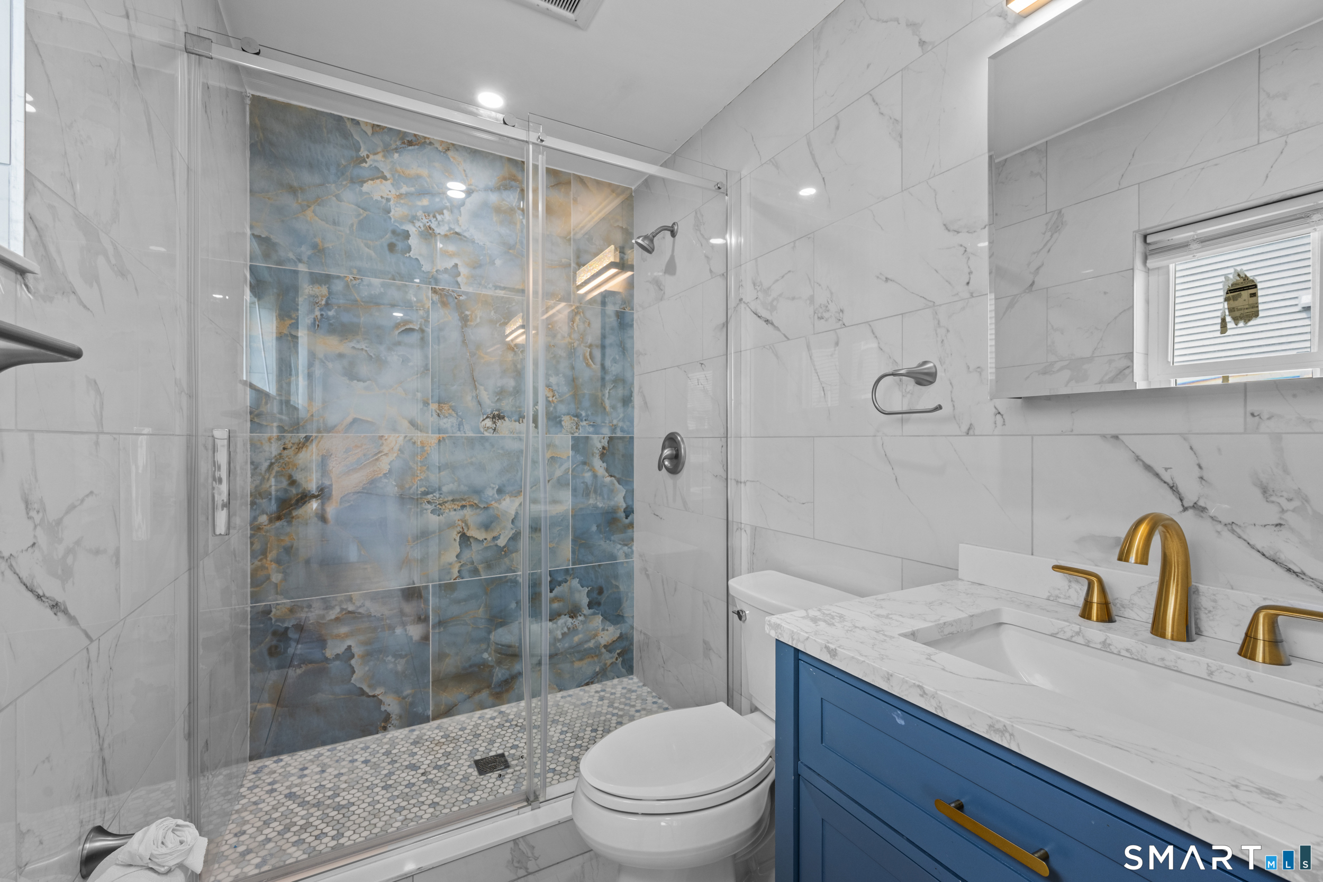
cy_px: 441
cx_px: 662
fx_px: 551
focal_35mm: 15
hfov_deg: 100.4
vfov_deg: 77.3
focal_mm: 15
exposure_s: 1/8
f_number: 9
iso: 320
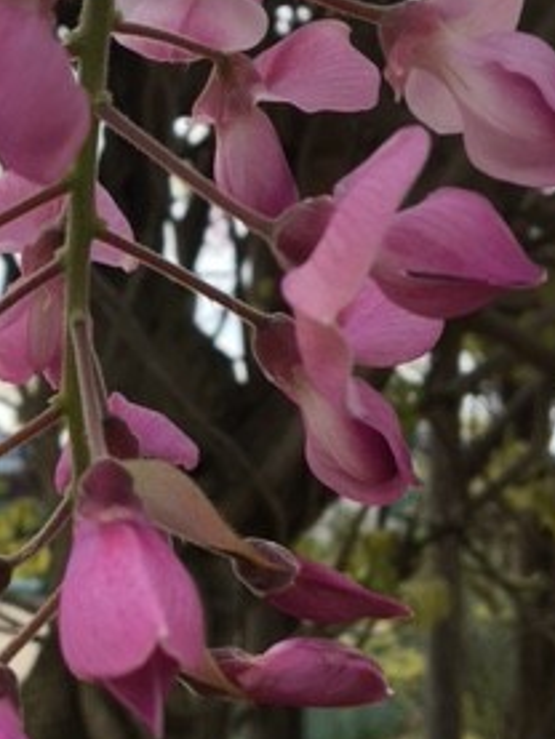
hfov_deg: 21.4
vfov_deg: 28.8
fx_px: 1431
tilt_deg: +8.7
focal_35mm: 67
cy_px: 264
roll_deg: -2.3
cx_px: 40
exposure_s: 1/582
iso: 25
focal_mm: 4.15
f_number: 2.2
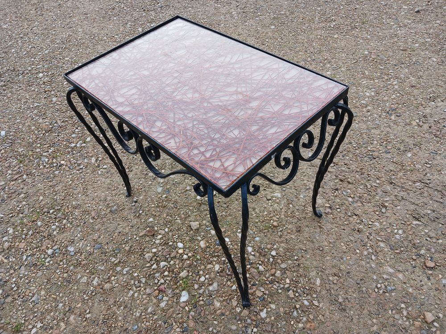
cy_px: 167
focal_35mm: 27
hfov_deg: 65.3
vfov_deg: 51.4
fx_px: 348
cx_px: 223
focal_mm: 4
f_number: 1.8
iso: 25
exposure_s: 1/50
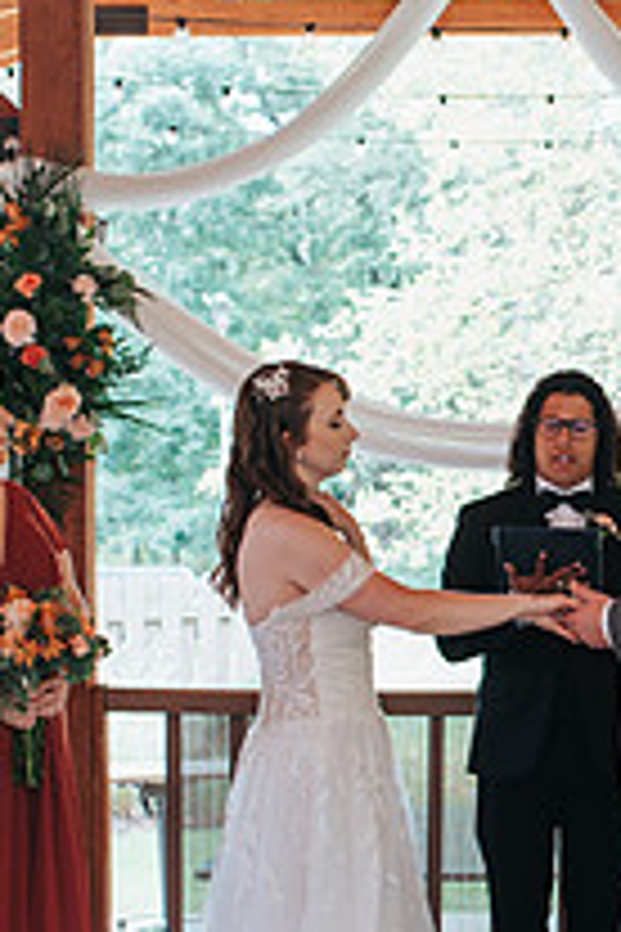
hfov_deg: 11.7
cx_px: 587
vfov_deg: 17.6
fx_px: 3001
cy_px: 675
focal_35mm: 116
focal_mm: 35
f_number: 3.2
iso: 200
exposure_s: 1/125
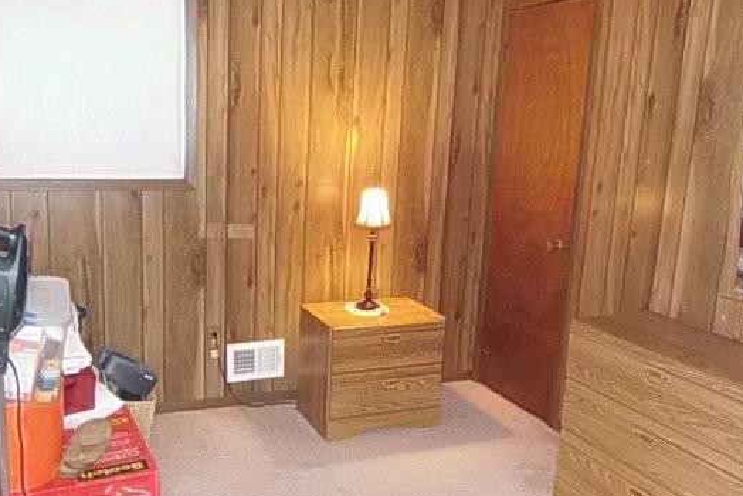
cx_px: 343
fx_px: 681
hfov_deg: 57.1
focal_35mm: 33
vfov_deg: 40.0
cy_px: 266
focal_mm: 4.66
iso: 500
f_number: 3.2
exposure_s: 1/30
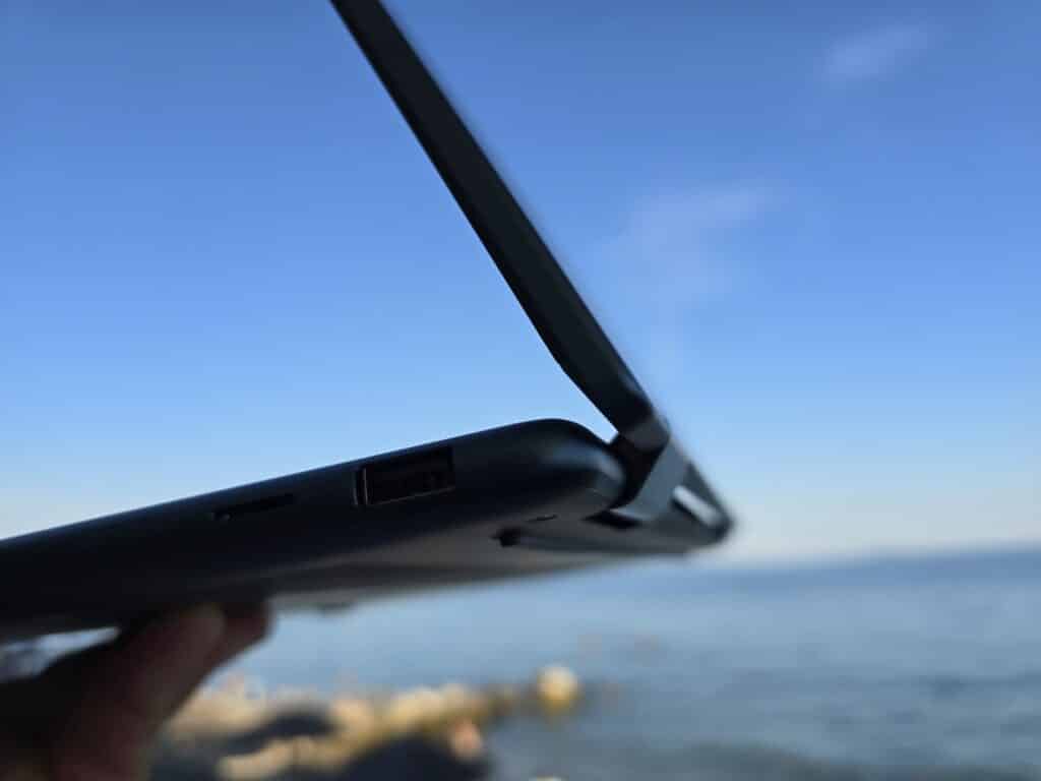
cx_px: 520
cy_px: 390
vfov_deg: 58.9
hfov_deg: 73.9
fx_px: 692
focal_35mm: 23
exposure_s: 1/599
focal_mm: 6.3
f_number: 1.7
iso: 12
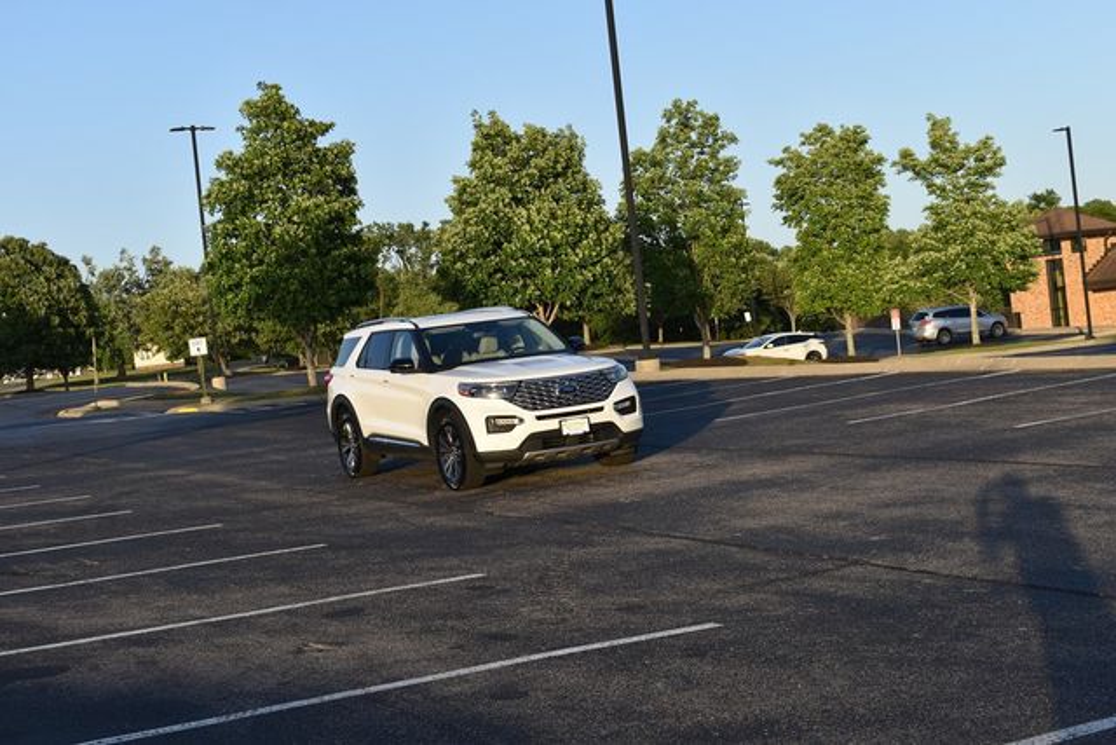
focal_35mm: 52
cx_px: 558
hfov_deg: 37.8
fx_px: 1628
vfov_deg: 25.8
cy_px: 372
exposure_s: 1/250
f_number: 7.1
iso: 200
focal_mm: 35
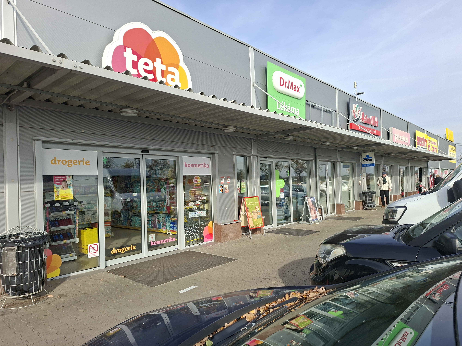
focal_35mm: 23
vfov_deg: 58.9
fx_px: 307
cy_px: 173
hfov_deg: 73.9
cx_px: 231
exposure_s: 1/1279
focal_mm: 5.54
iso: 50
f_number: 1.8
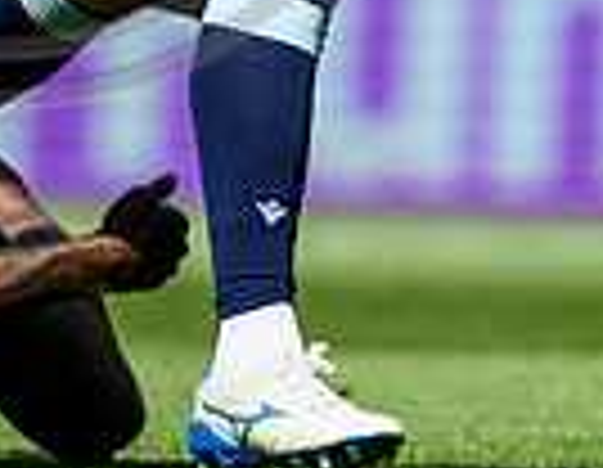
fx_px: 43925
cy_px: -135
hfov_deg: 0.8
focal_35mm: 2490
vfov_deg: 0.6
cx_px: 257
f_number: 2.8
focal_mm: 400
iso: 320
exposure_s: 1/6400
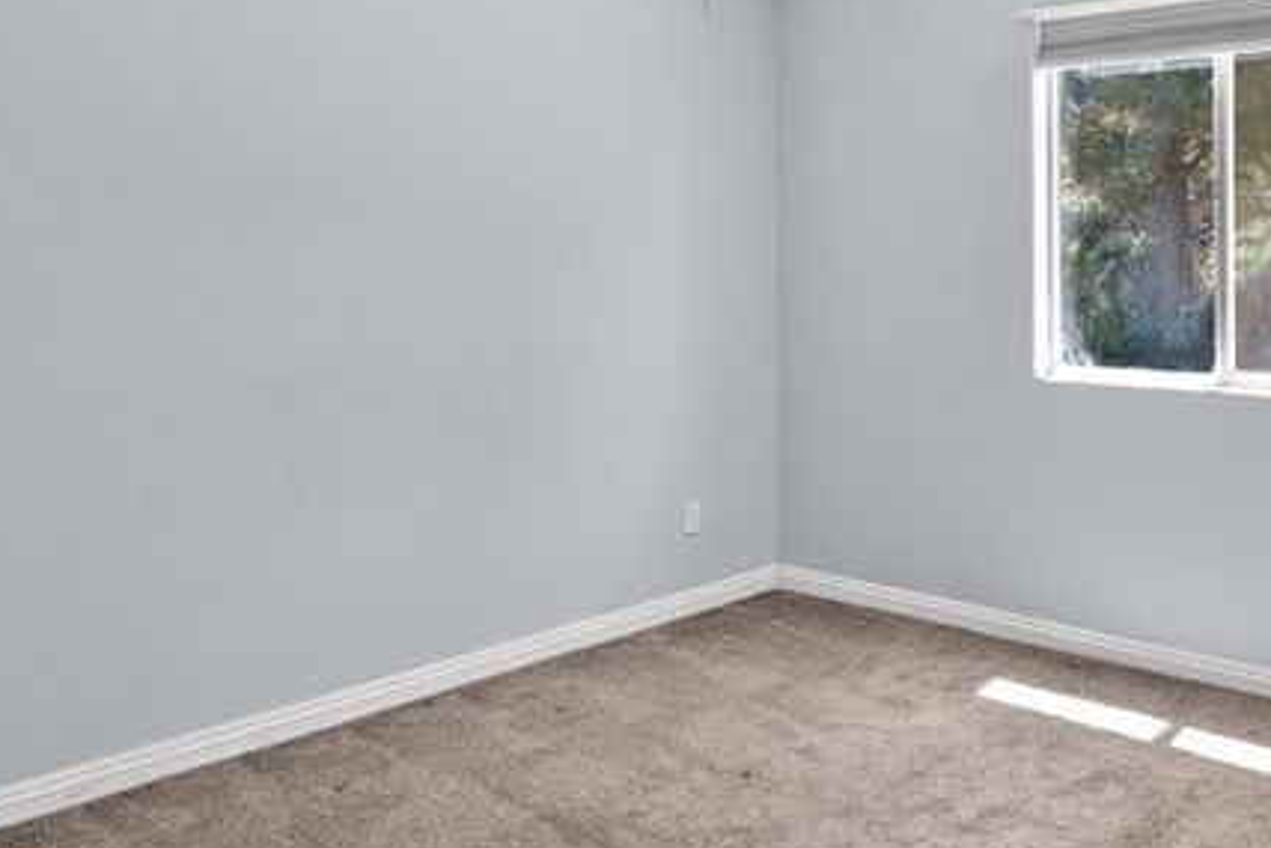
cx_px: 866
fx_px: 1271
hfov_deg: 51.9
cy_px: 263
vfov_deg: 36.4
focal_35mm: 36
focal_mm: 15
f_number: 9
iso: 100
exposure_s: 1/2.5
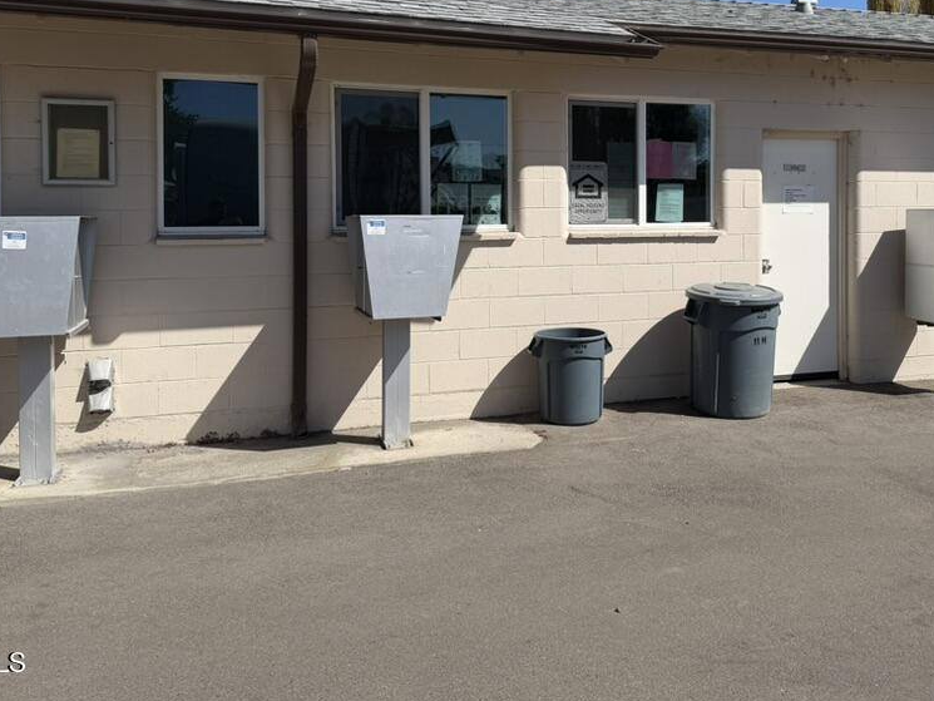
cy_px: 224
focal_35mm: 33
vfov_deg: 42.3
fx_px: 891
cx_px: 569
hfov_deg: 54.9
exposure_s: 1/6173
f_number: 1.78
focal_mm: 6.76
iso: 80
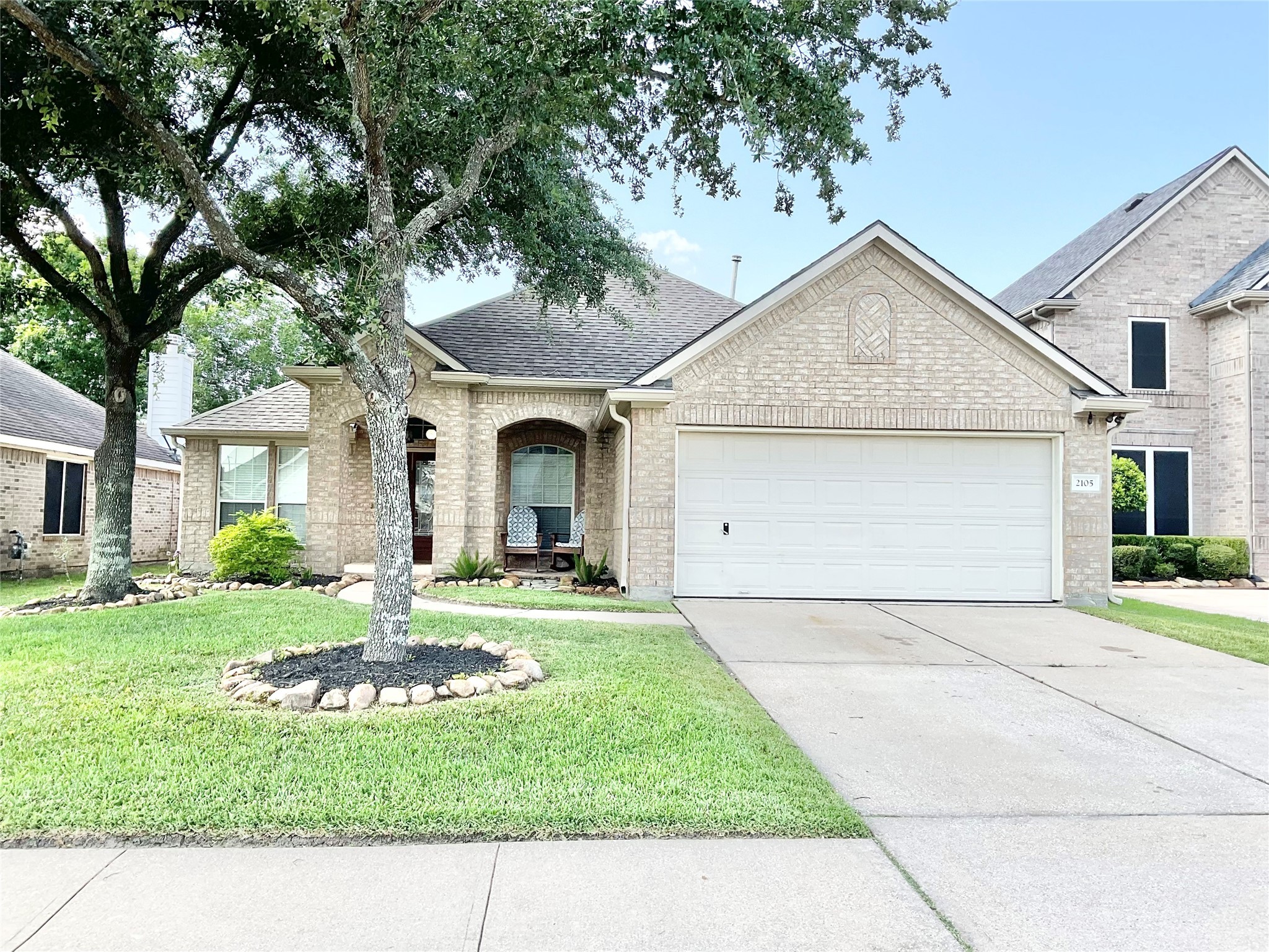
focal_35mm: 29
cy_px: 476
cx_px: 634
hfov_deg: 61.7
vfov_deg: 48.2
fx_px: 1063
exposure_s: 1/391
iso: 16
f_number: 1.8
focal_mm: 3
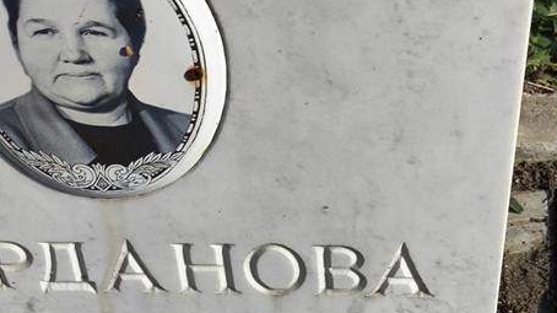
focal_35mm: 96
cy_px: 324
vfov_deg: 12.4
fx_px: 1417
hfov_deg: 22.2
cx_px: 234
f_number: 1.7
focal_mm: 4.71
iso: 50
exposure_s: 1/1297
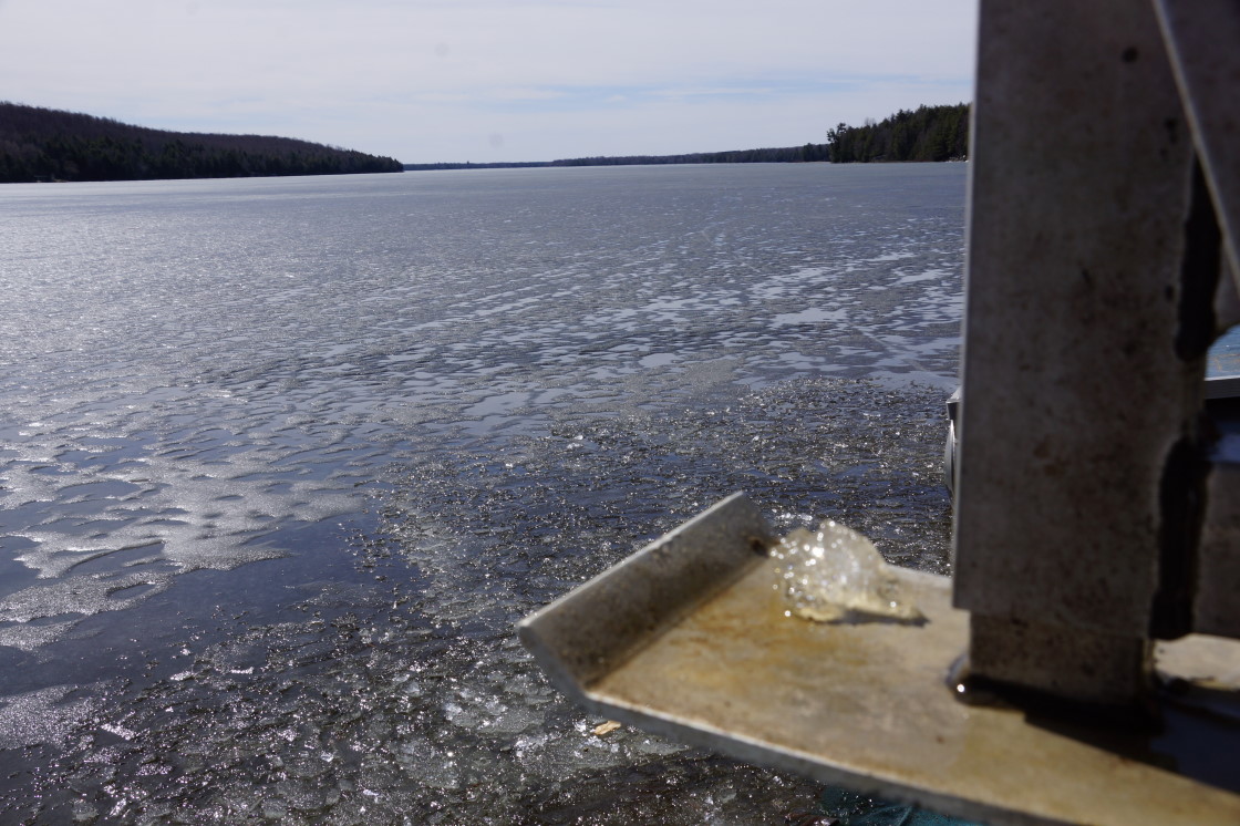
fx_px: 1240
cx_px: 620
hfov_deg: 53.1
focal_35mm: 36
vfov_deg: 36.9
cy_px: 413
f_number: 13
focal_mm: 24
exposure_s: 1/200
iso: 100
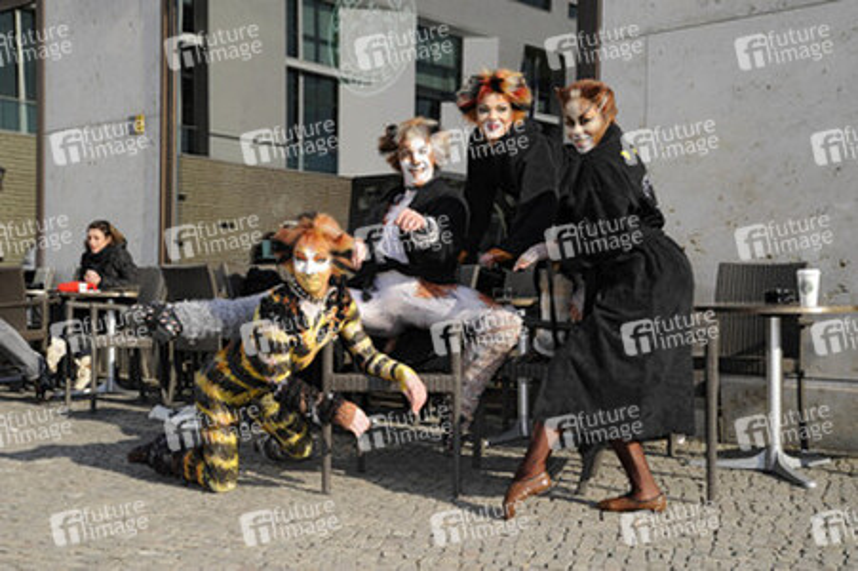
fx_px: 1143
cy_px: 286
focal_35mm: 48
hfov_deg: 41.1
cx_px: 429
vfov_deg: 28.0
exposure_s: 1/250
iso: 320
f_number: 13
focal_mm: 48
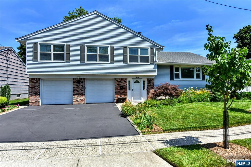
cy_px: 84
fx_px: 139
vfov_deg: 61.9
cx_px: 126
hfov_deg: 84.0
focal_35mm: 20
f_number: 7.1
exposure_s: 1/4000
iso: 1000
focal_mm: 20
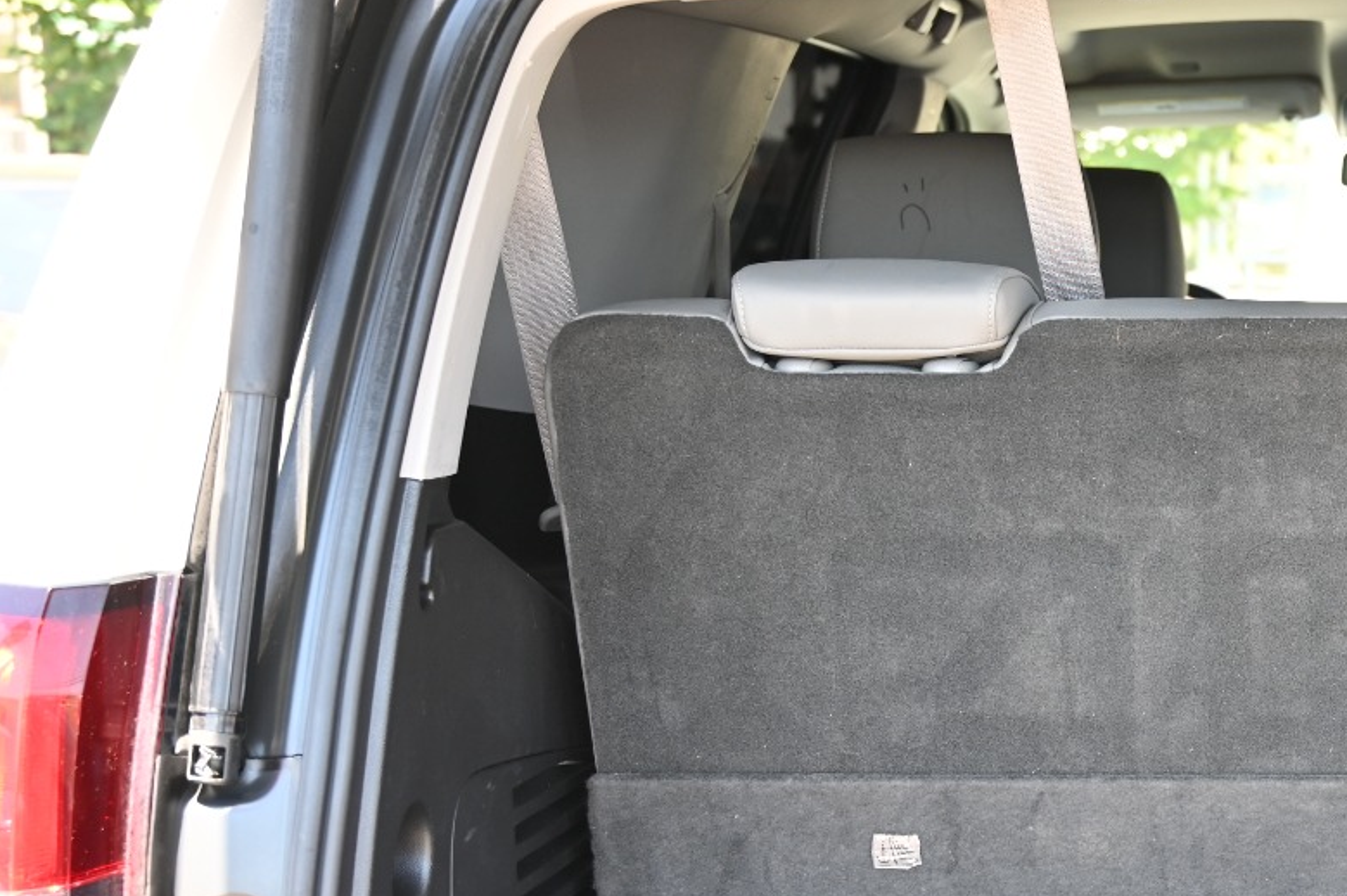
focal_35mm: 73
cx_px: 1402
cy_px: 647
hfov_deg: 26.0
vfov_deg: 18.5
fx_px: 2729
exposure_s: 1/125
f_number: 4
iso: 400
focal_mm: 35
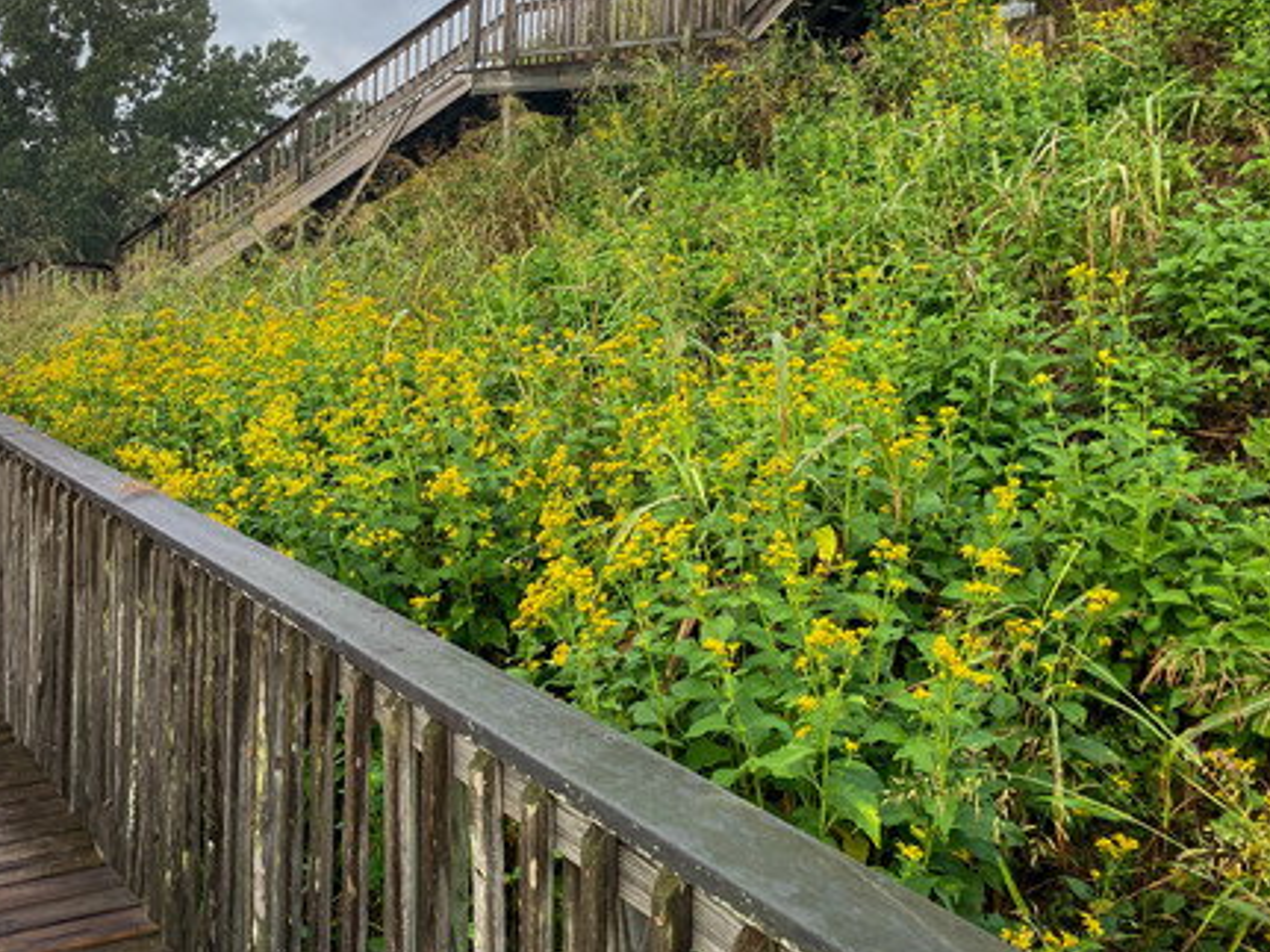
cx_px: 469
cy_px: 327
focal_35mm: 39
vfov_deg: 36.5
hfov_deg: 47.4
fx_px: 1430
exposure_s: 1/125
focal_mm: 3.99
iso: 20
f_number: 1.8
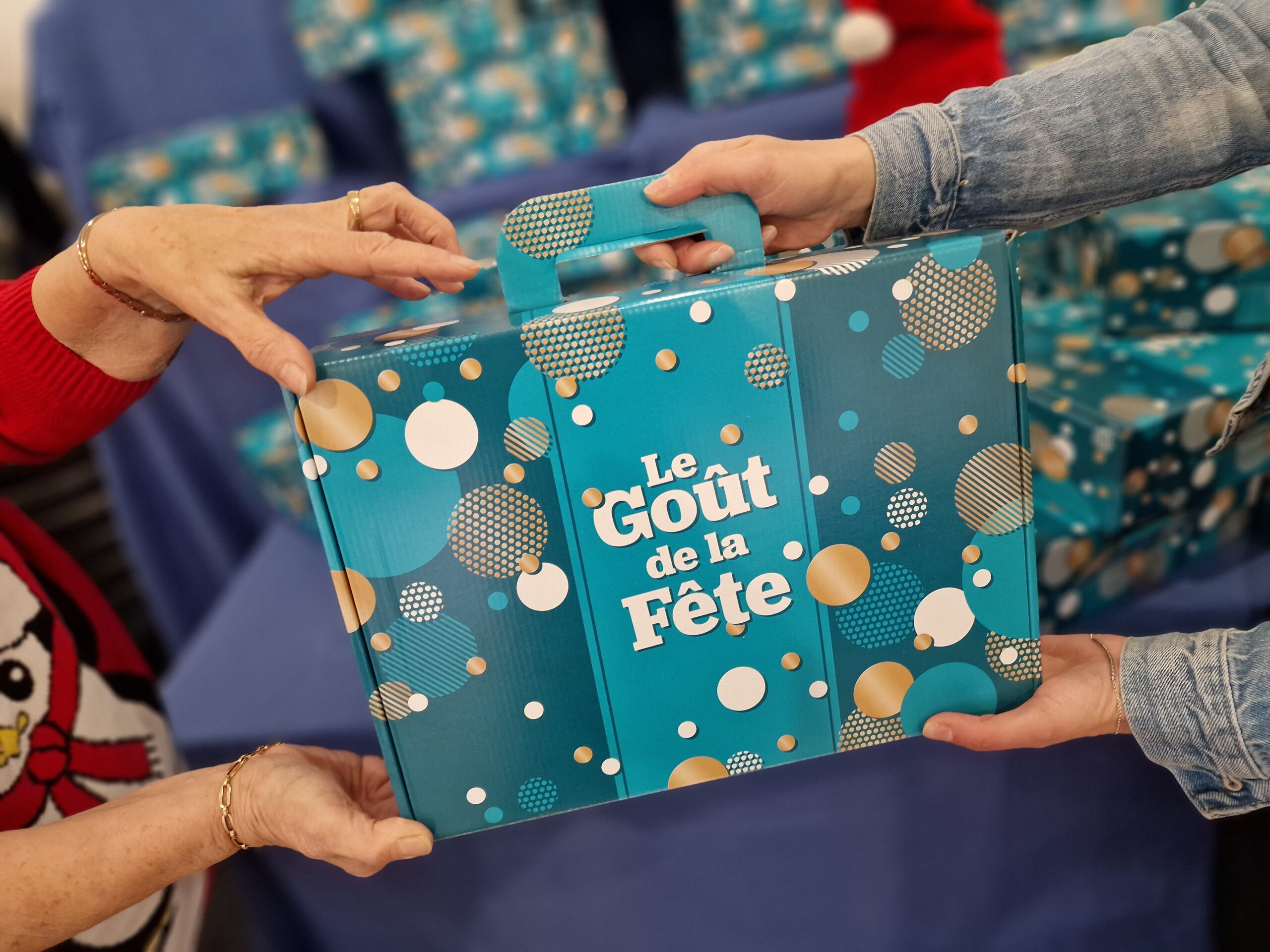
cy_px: 476
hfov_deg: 73.9
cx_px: 635
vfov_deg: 58.9
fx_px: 844
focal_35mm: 23
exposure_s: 1/25
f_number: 1.8
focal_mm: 6.4
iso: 400
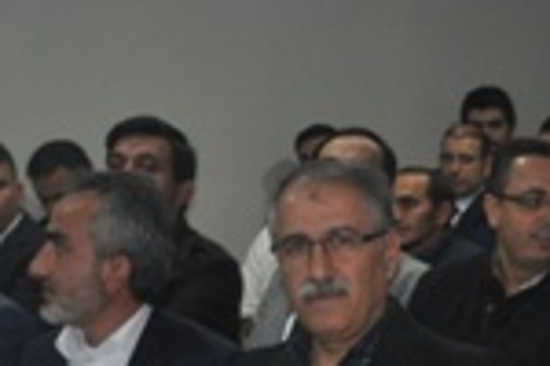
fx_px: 2116
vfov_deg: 9.7
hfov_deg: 14.5
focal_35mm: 138
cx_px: 565
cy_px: 458
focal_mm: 31
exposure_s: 1/60
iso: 800
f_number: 4
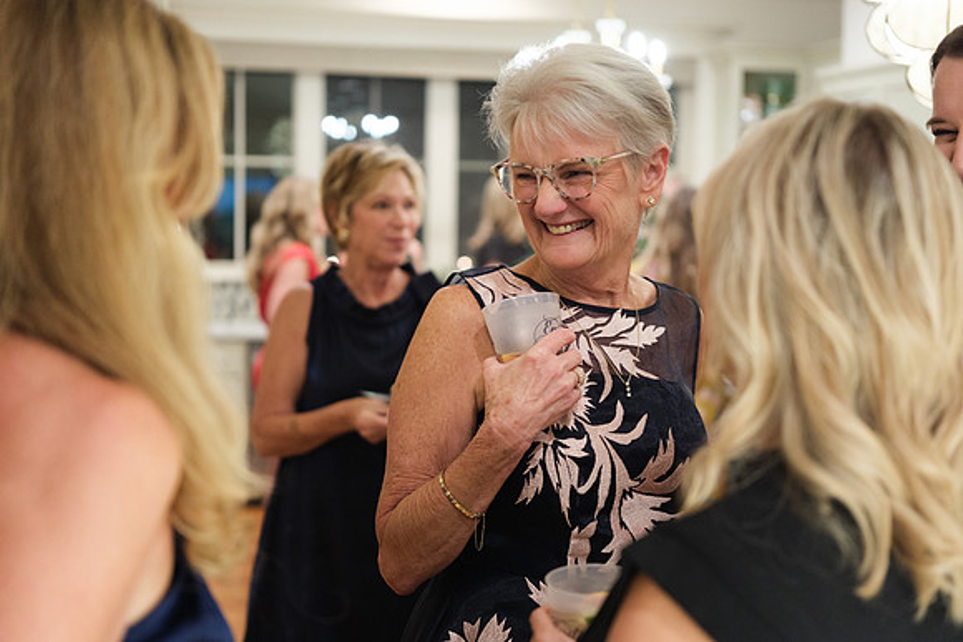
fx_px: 1605
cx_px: 482
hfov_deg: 33.4
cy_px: 321
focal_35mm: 60
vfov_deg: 22.6
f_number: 1.8
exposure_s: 1/100
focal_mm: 40
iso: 1250
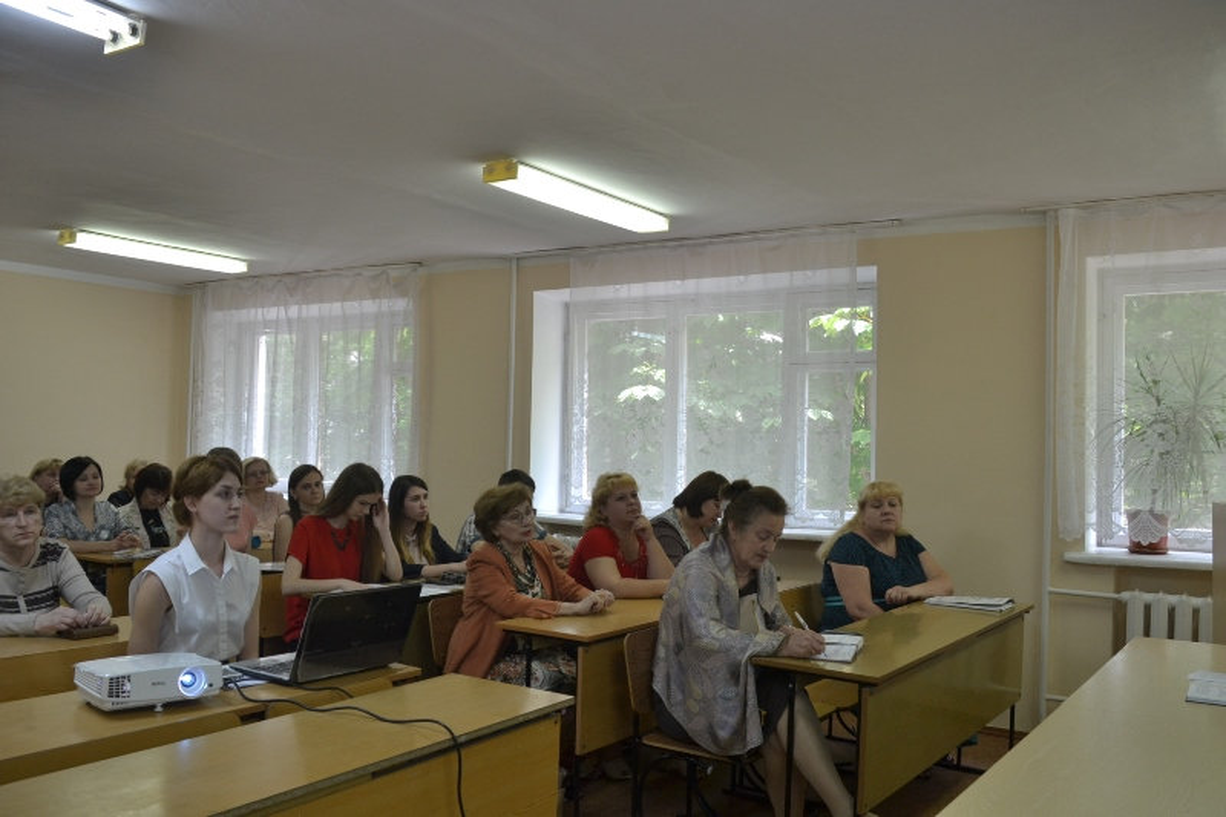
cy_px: 408
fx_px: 1021
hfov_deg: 61.9
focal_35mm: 30
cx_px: 613
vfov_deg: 43.6
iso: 400
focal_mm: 20
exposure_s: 1/80
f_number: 3.5
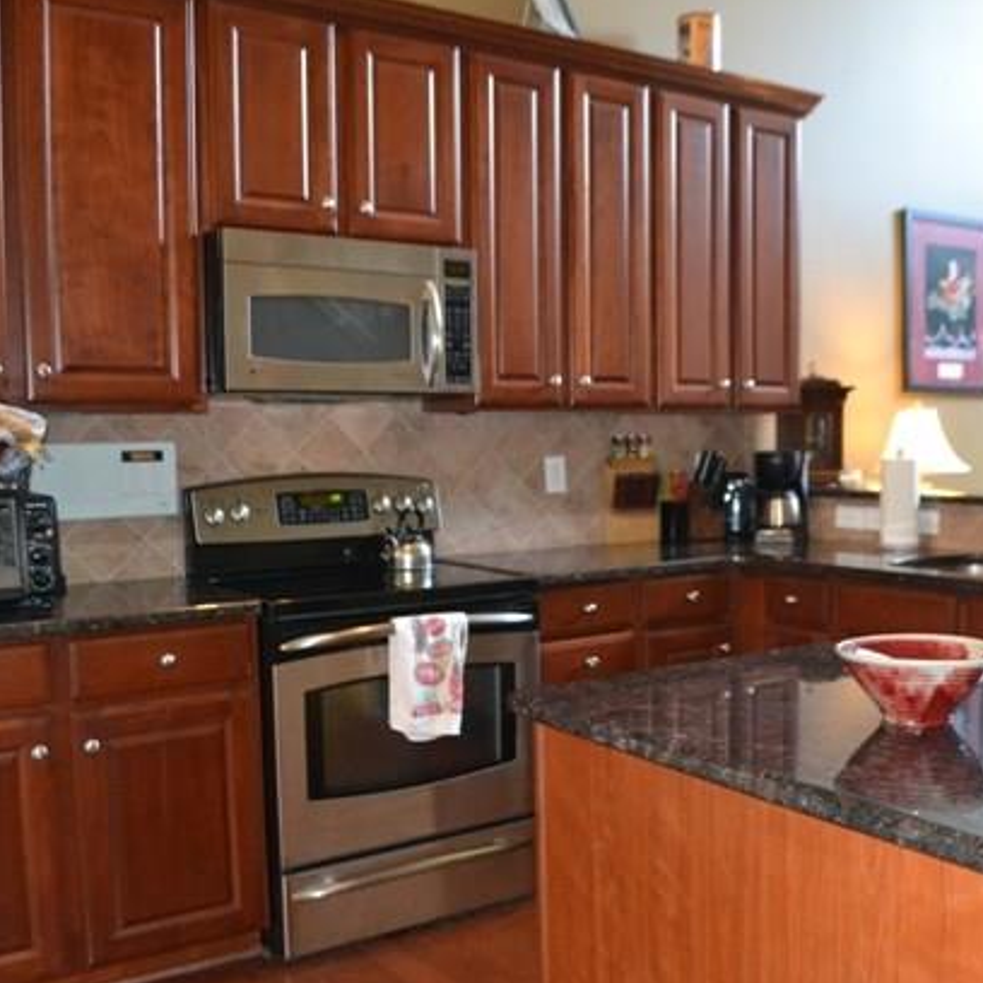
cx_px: 687
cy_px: 502
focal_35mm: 36
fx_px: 1157
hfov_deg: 45.1
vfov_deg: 46.0
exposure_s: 1/60
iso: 3200
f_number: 3.5
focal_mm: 18
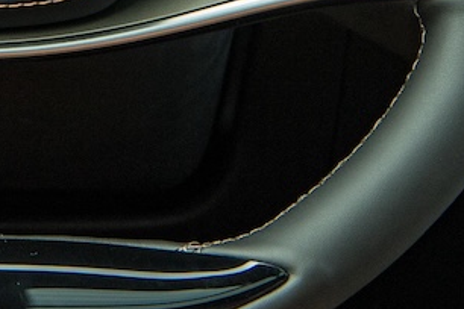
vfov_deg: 5.3
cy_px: -229
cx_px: -35
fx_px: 3286
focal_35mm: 255
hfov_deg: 8.0
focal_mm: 52
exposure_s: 1/80
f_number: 7.1
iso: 400
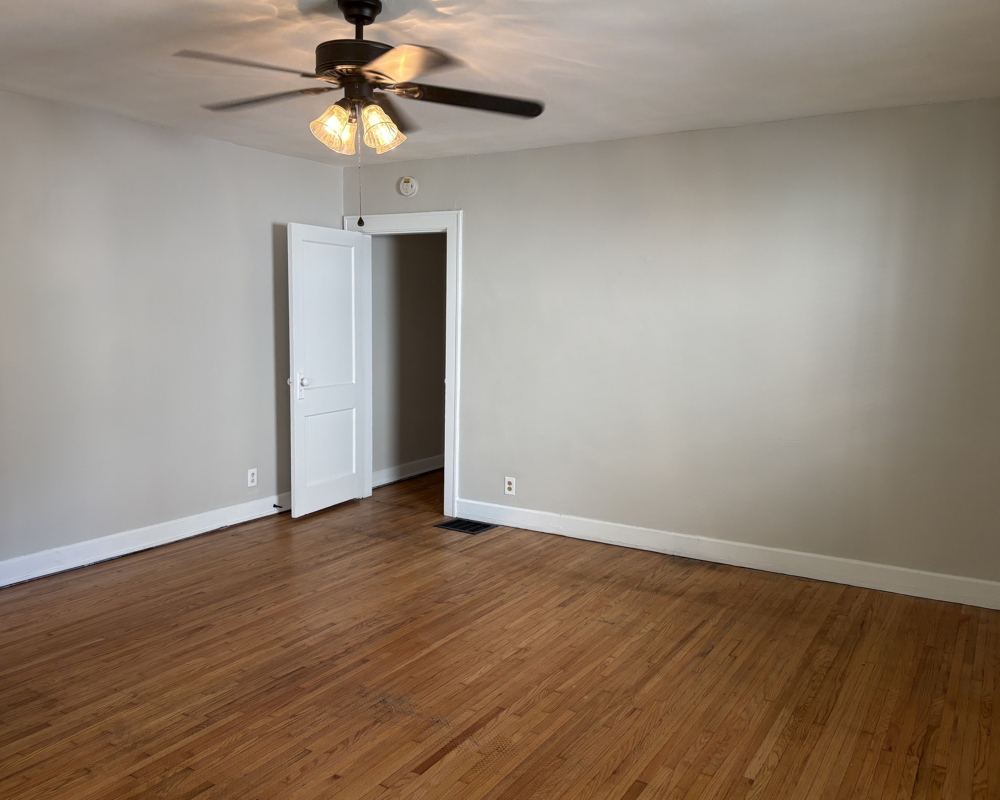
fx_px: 829
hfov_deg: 62.2
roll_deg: -1.0
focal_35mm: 28
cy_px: 409
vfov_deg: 51.5
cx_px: 466
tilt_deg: -6.7
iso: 125
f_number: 1.6
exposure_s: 1/60
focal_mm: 5.96
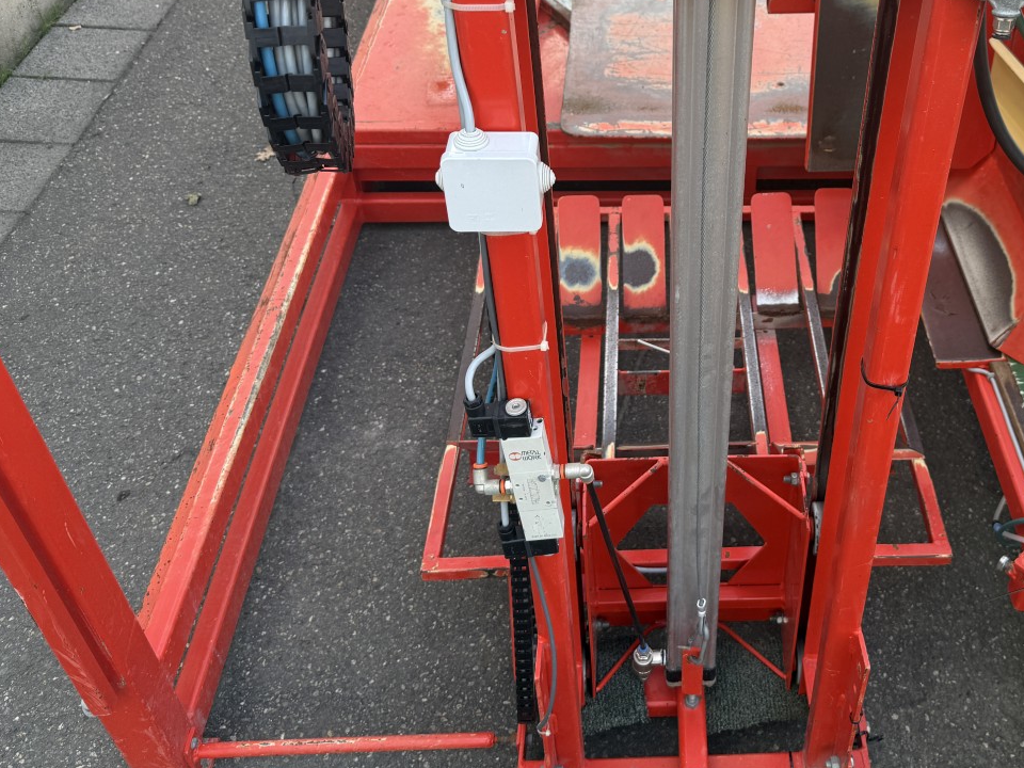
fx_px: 1065
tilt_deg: -37.2
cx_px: 713
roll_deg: -2.5
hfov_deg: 50.1
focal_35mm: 36
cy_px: 221
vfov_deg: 38.9
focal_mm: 6.76
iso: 64
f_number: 1.78
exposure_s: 1/198
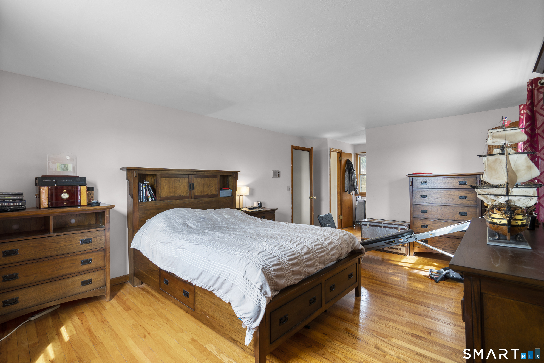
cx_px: 272
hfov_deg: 96.7
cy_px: 182
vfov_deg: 73.7
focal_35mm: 16
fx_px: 242
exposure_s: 1
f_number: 9
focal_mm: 16
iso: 200
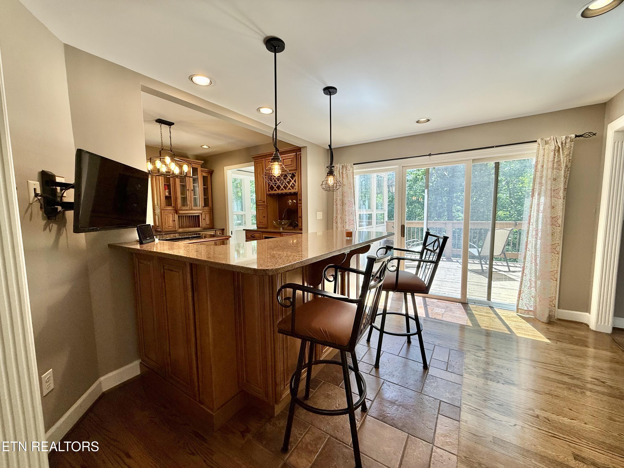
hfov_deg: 102.1
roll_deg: +0.4
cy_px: 234
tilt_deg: -4.9
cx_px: 312
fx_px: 252
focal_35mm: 14
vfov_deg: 85.7
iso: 80
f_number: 2.2
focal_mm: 2.22
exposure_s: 1/120
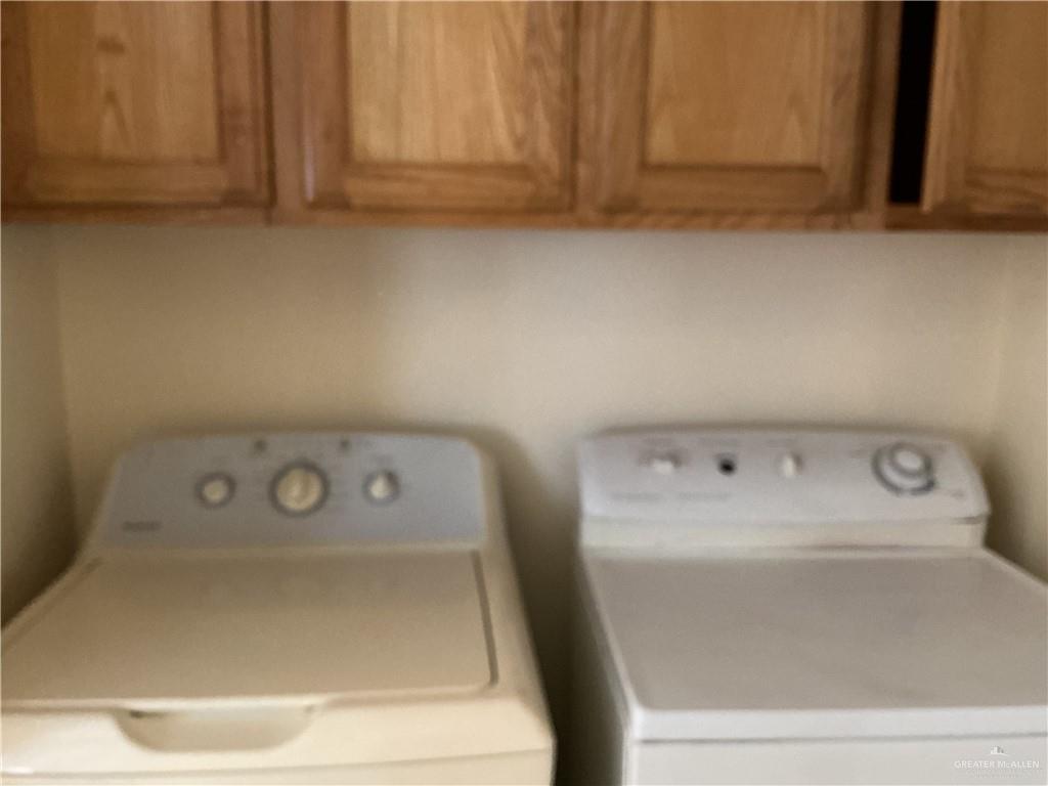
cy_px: 393
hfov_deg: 61.7
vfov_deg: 48.2
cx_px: 524
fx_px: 878
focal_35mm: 29
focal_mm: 3
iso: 400
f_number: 1.8
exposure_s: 1/30
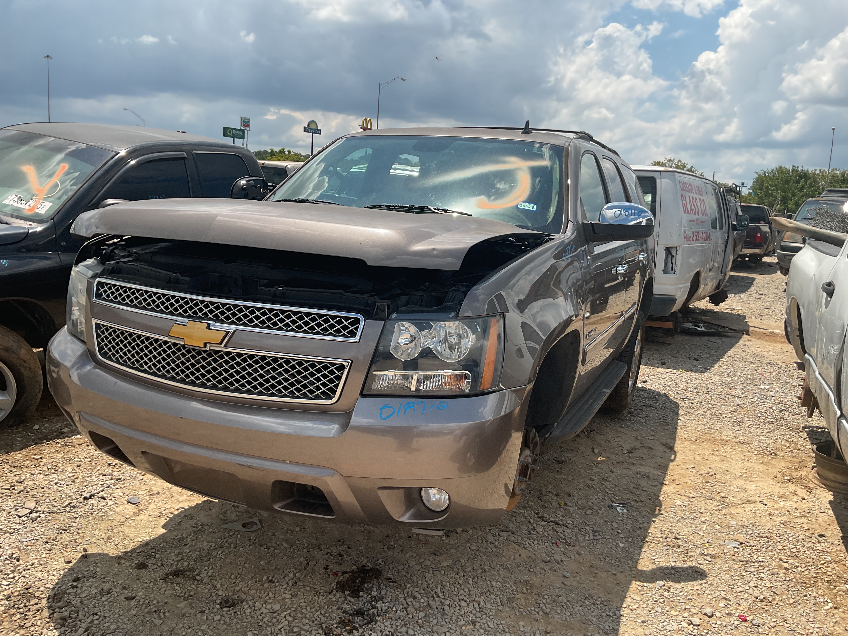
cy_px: 318
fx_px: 710
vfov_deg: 48.2
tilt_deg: -11.8
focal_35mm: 29
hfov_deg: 61.7
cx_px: 424
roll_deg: -3.6
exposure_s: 1/2058
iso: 16
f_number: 1.8
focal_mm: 3
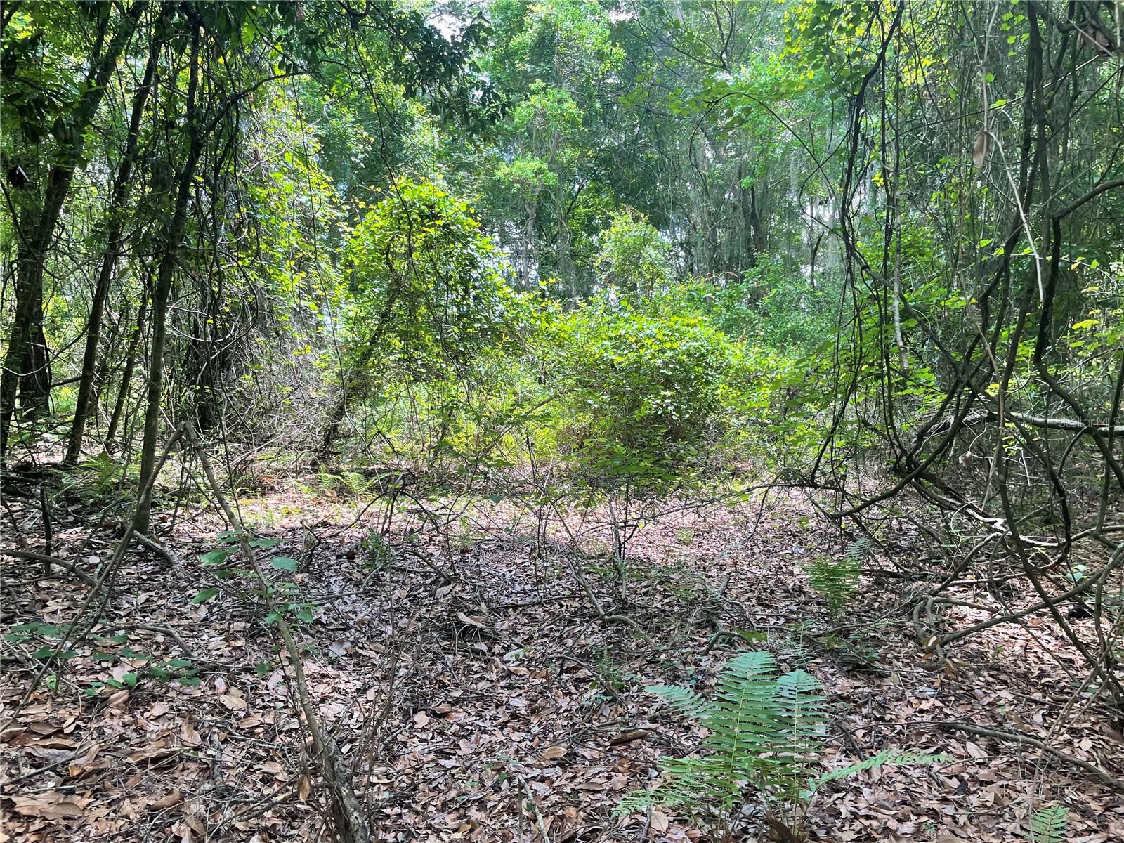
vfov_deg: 53.1
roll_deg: +2.0
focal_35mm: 26
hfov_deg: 67.3
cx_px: 562
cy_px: 422
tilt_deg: -0.1
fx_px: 844
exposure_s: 1/121
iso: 40
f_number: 1.6
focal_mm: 4.2
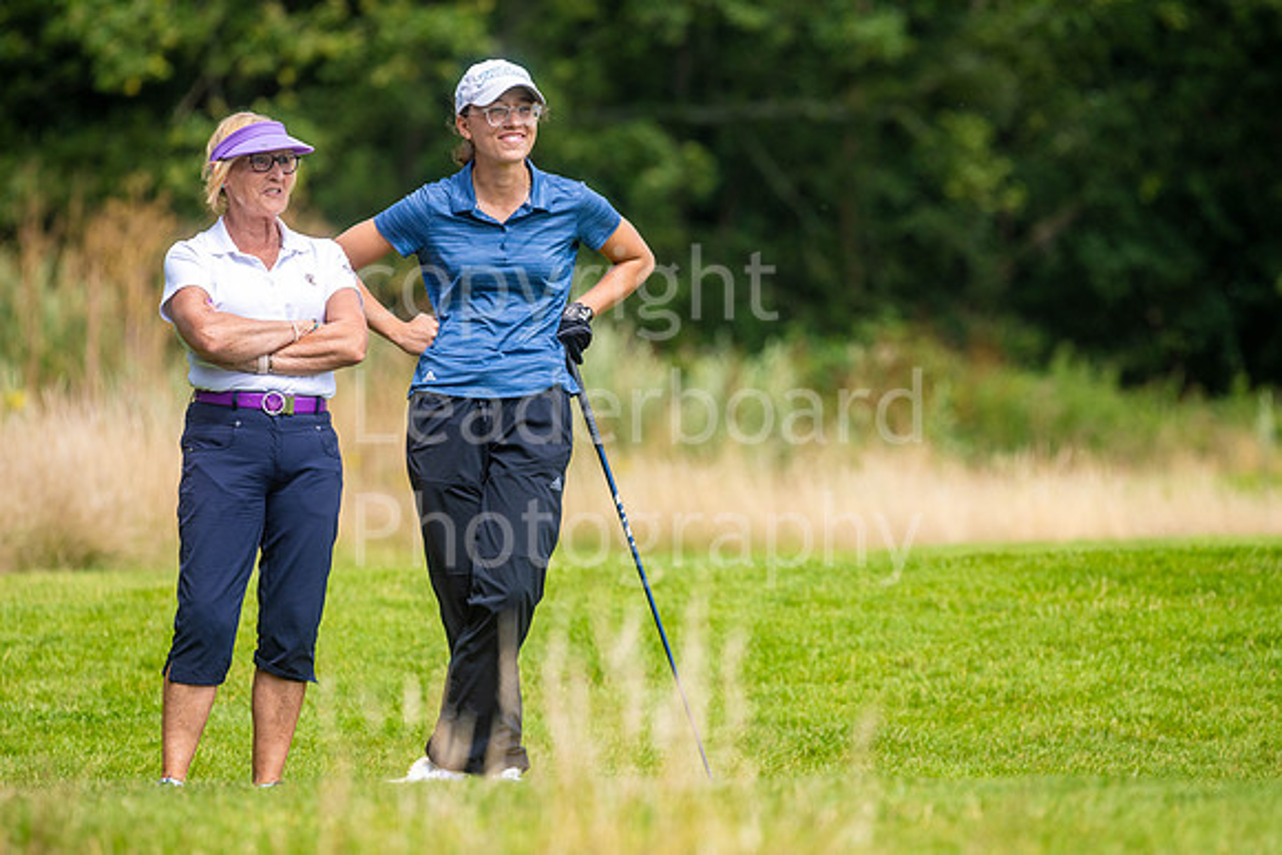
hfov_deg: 6.9
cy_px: 428
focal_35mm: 300
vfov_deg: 4.6
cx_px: 641
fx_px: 10685
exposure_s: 1/800
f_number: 5.6
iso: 200
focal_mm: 300
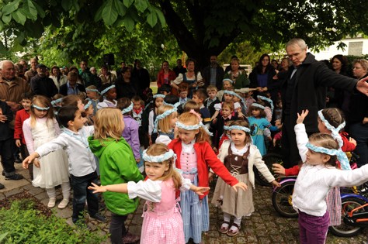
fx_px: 245
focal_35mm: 24
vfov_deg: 53.0
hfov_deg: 73.8
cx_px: 184
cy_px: 122
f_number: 7.1
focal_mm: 24
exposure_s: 1/200
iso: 400
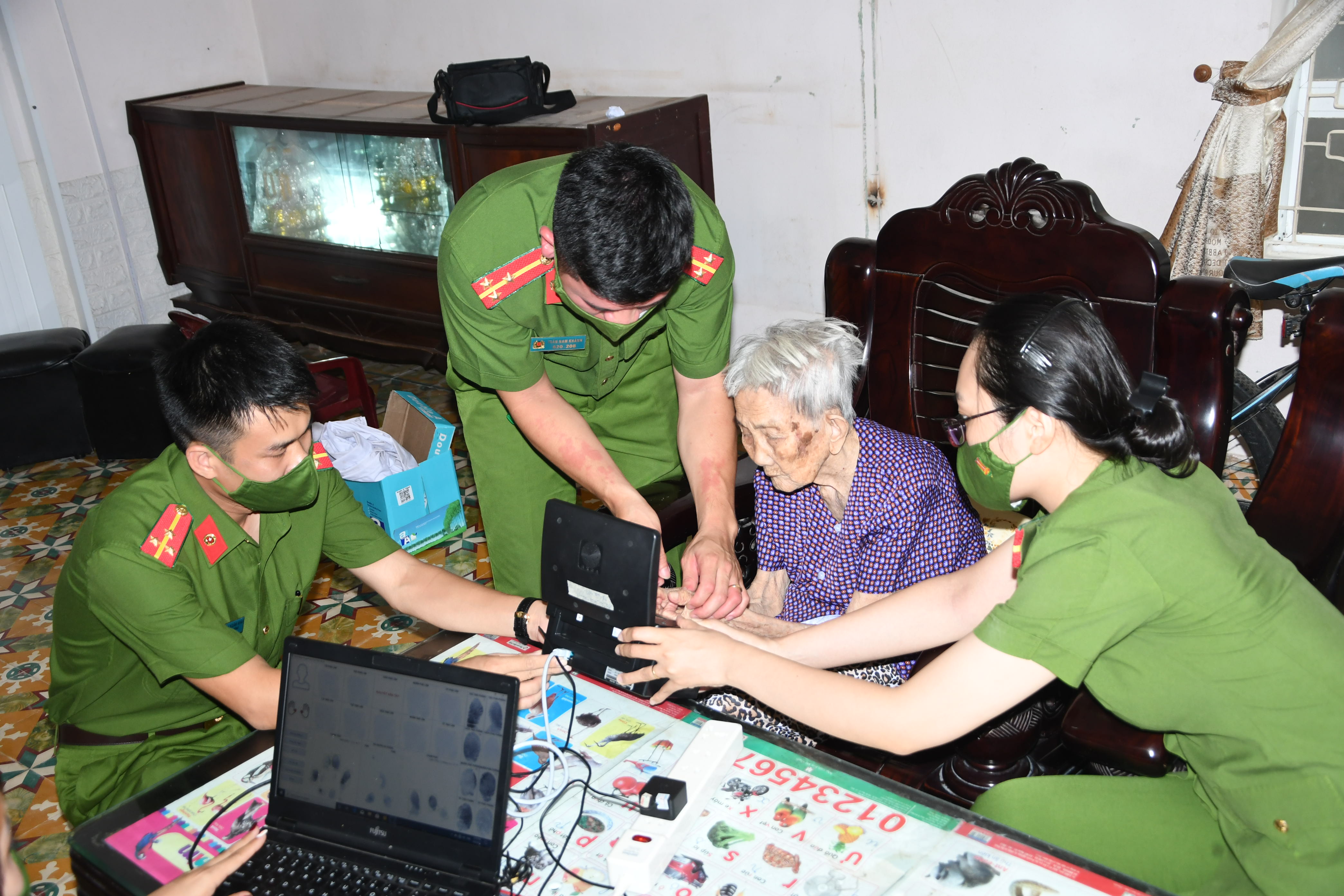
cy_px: 448
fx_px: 1400
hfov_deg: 51.3
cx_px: 672
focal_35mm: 38
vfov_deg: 35.5
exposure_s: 1/200
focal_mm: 25
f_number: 4
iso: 640
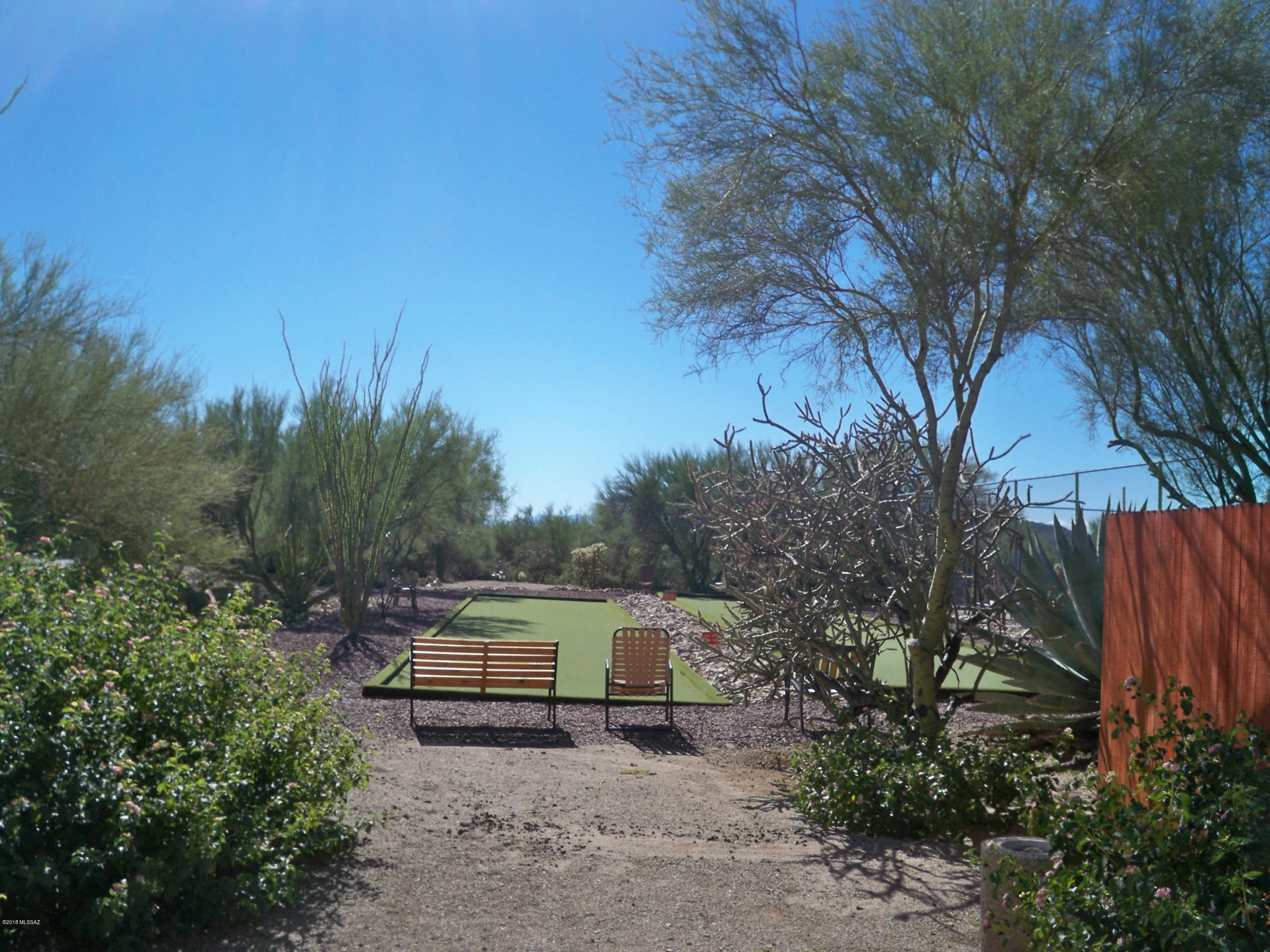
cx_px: 635
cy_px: 476
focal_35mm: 35
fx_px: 1284
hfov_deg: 52.6
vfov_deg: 40.7
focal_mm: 6.3
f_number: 4.7
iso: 80
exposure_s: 1/500
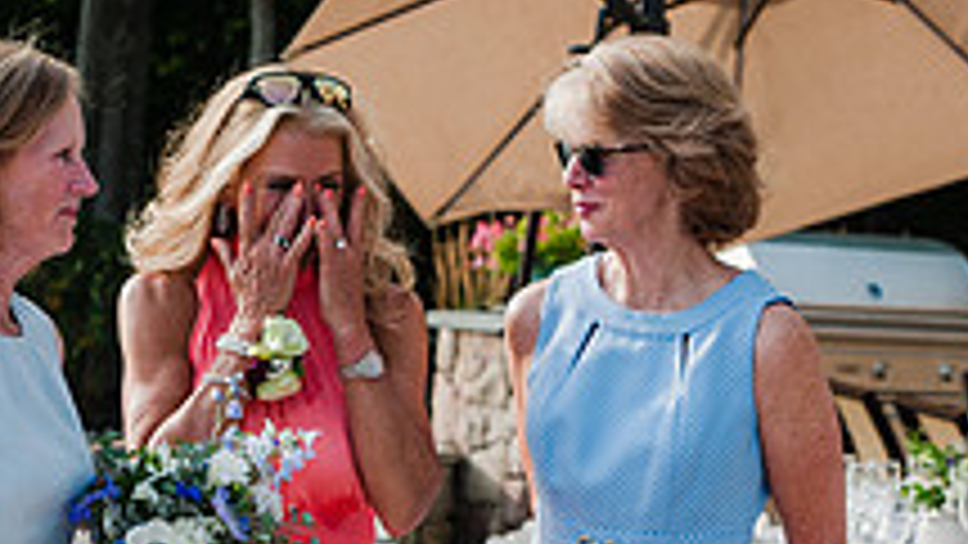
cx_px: 331
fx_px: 3876
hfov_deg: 14.2
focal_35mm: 151
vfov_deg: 8.0
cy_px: 364
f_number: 4
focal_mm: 46
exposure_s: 1/640
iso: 200
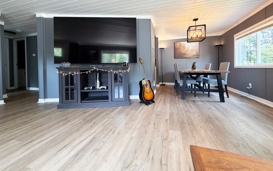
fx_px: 112
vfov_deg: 74.0
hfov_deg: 101.4
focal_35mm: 15
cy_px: 68
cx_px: 137
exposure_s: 1/60
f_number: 2.2
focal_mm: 2.22
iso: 160
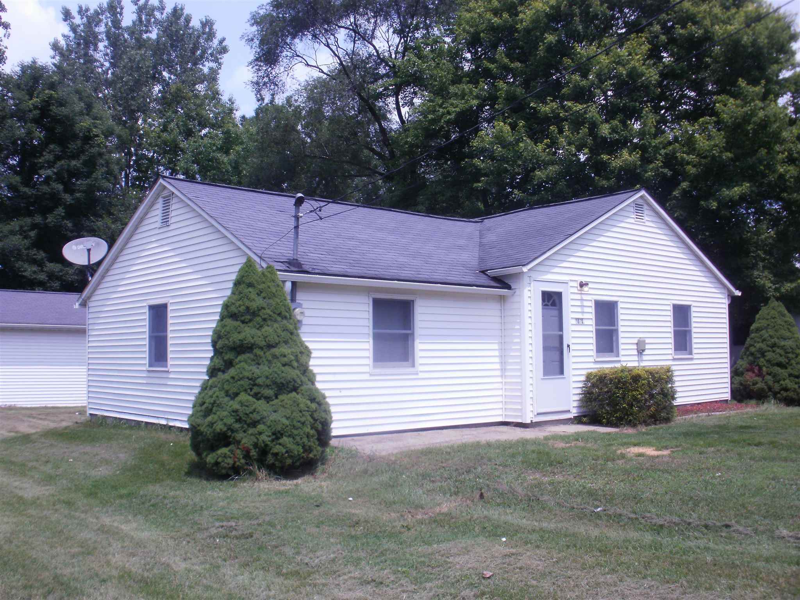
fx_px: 832
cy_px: 300
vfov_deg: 39.7
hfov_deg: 51.4
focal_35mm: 36
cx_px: 400
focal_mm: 6.3
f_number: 5.6
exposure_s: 1/500
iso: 100
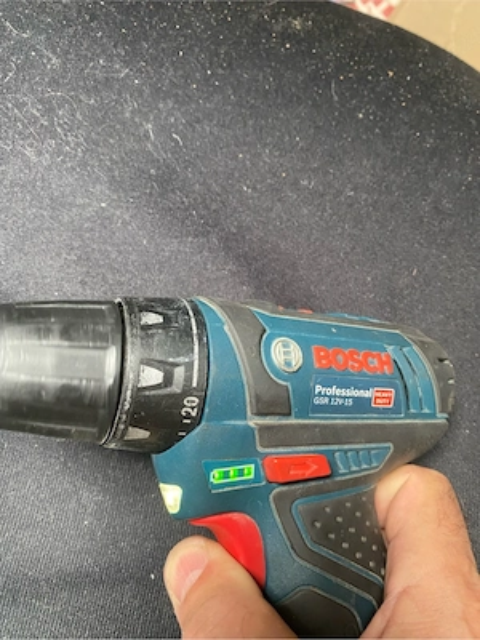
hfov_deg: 53.1
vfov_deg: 67.3
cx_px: 240
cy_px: 320
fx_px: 481
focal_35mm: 26
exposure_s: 1/60
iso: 400
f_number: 1.8
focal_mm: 4.25
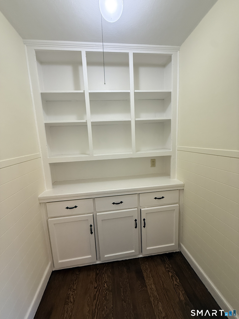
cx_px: 120
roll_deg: +2.3
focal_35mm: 14
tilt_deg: -8.6
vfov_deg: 102.1
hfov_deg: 85.7
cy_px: 160
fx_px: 129
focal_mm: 2.22
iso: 320
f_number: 2.2
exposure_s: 1/120
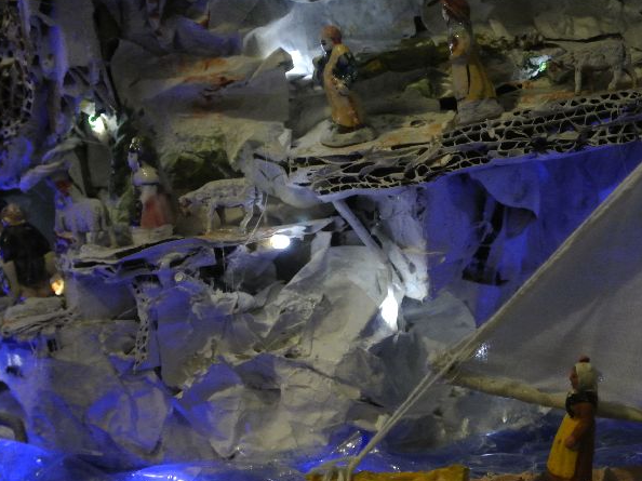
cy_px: 258
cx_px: 349
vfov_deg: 14.1
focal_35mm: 105
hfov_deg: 18.7
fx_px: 1947
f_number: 5.6
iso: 1600
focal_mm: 30
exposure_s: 1/80
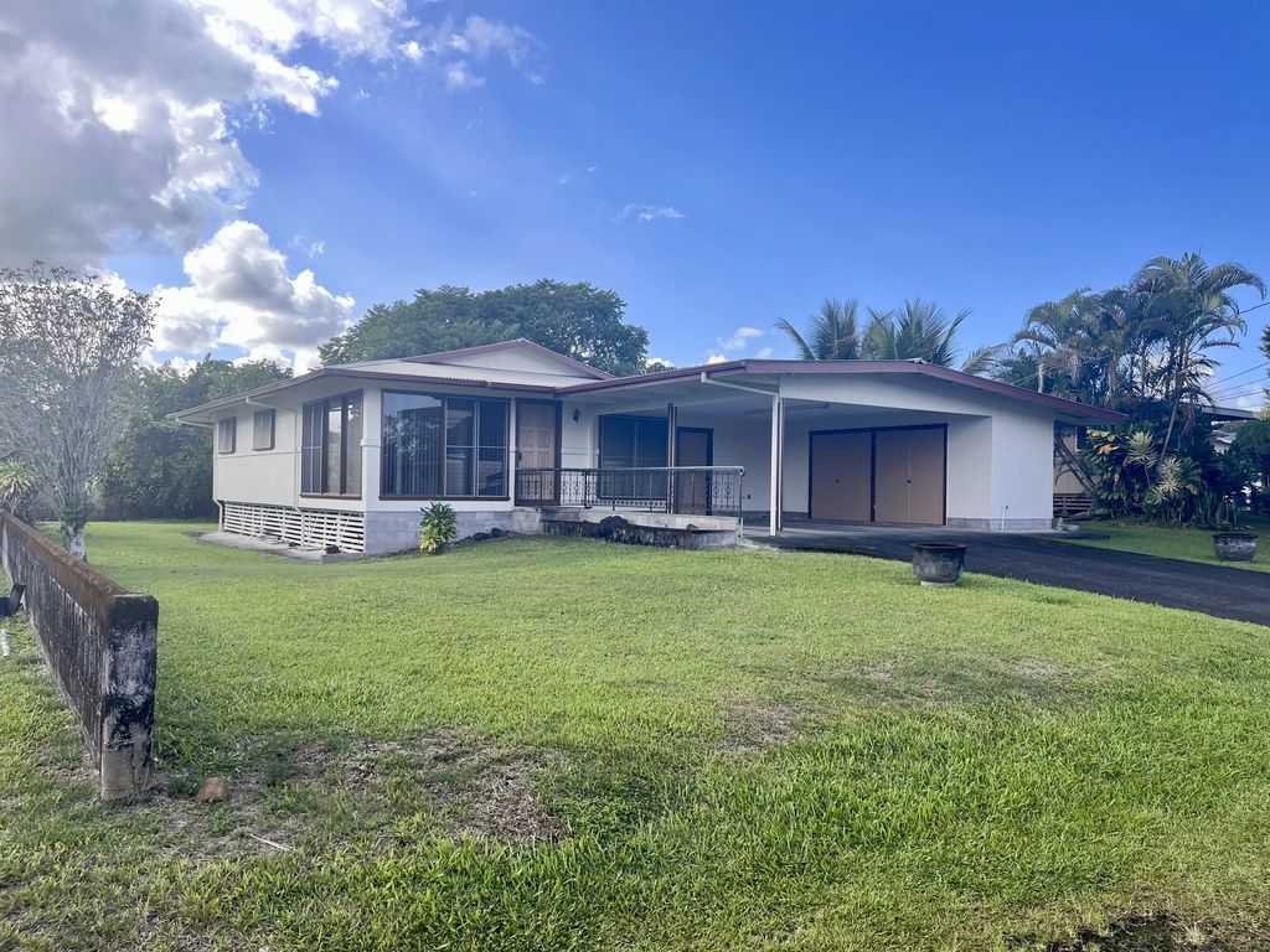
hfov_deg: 67.3
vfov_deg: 53.1
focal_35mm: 26
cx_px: 635
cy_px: 476
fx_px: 954
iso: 50
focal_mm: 5.1
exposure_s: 1/680
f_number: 1.6
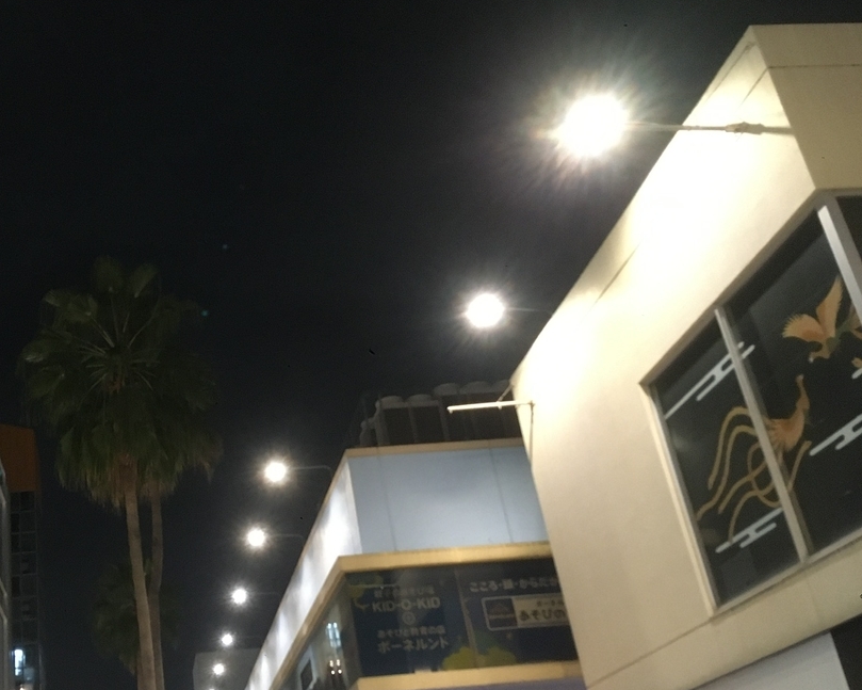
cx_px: 224
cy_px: 413
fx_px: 1071
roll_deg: +7.6
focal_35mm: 42
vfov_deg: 35.5
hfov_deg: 42.6
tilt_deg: +28.5
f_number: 2.2
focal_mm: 4.15
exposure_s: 1/15
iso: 250
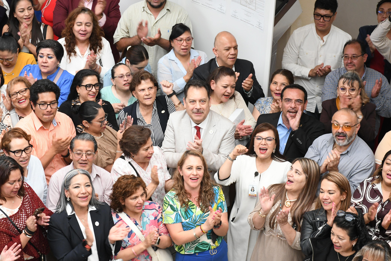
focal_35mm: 105
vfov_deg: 13.0
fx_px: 1140
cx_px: 196
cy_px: 130
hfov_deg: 19.5
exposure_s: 1/100
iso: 2000
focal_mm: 70
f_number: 9
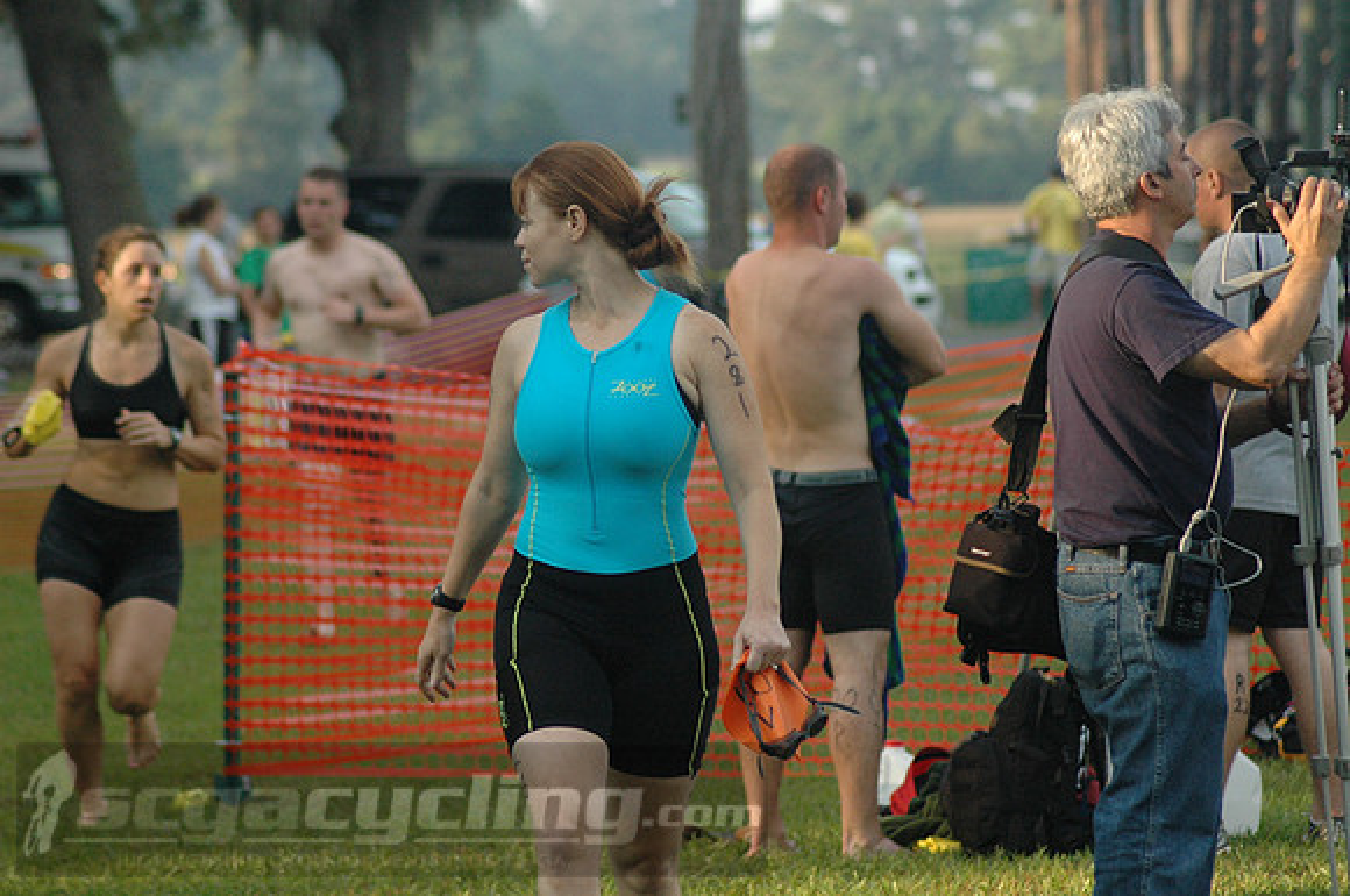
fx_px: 8145
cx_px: 675
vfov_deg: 6.3
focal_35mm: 218
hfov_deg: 9.5
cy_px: 448
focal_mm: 145
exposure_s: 1/1250
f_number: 4.5
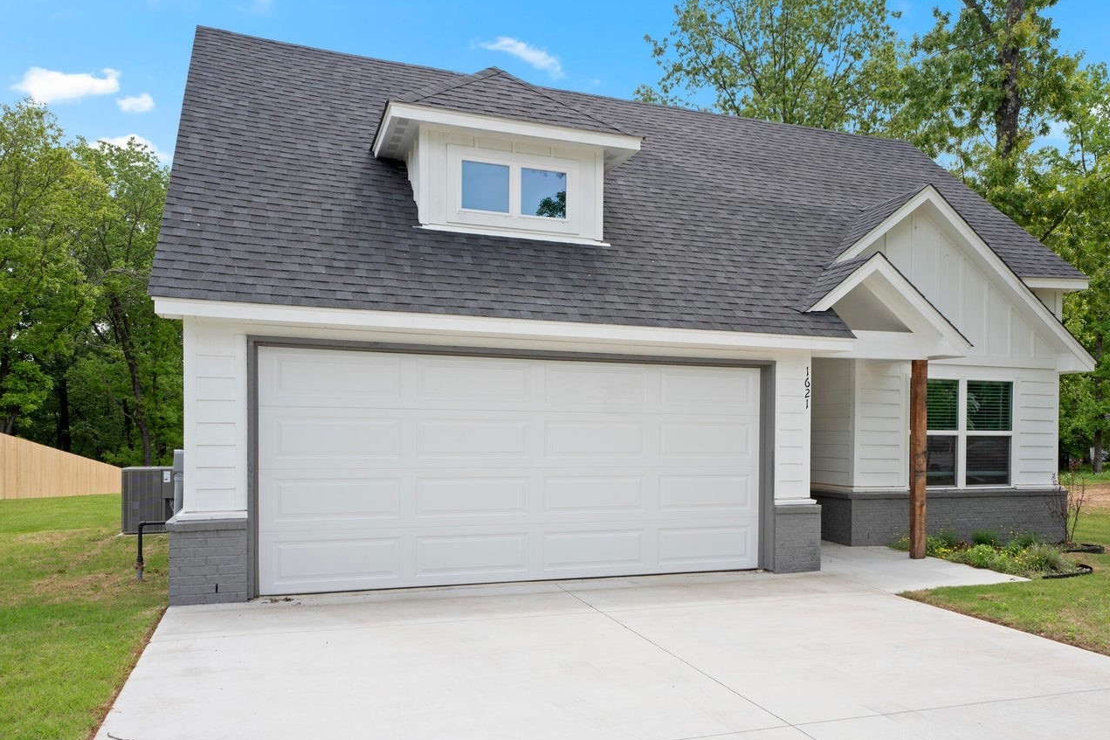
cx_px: 670
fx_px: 920
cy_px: 444
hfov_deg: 61.6
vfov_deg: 43.6
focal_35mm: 30
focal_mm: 24.7
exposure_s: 1/100
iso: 200
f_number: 9
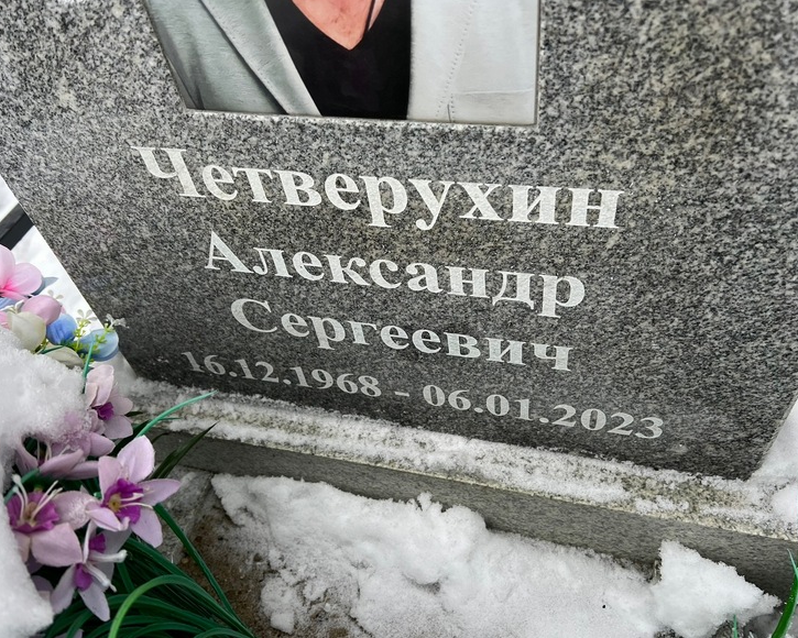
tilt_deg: -48.2
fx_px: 661
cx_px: 400
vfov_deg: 51.5
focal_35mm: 28
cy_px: 310
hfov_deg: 62.2
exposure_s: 1/143
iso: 32
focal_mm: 5.7
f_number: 1.5
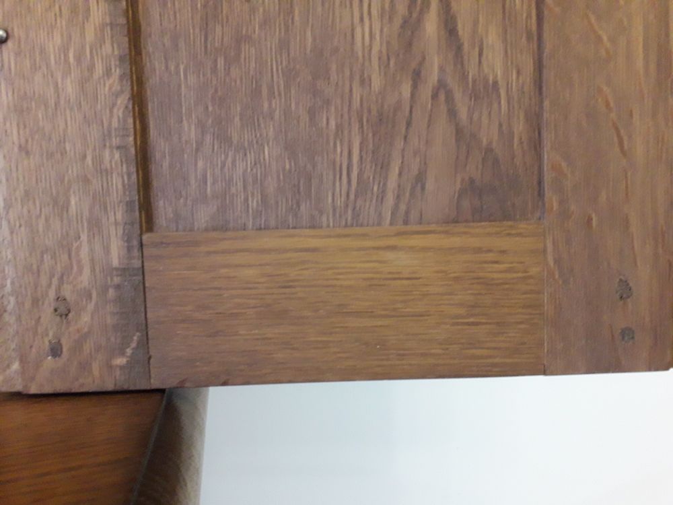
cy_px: 252
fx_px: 525
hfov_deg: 65.3
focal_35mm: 27
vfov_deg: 51.4
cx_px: 336
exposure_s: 1/25
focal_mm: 3.6
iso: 250
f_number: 1.9
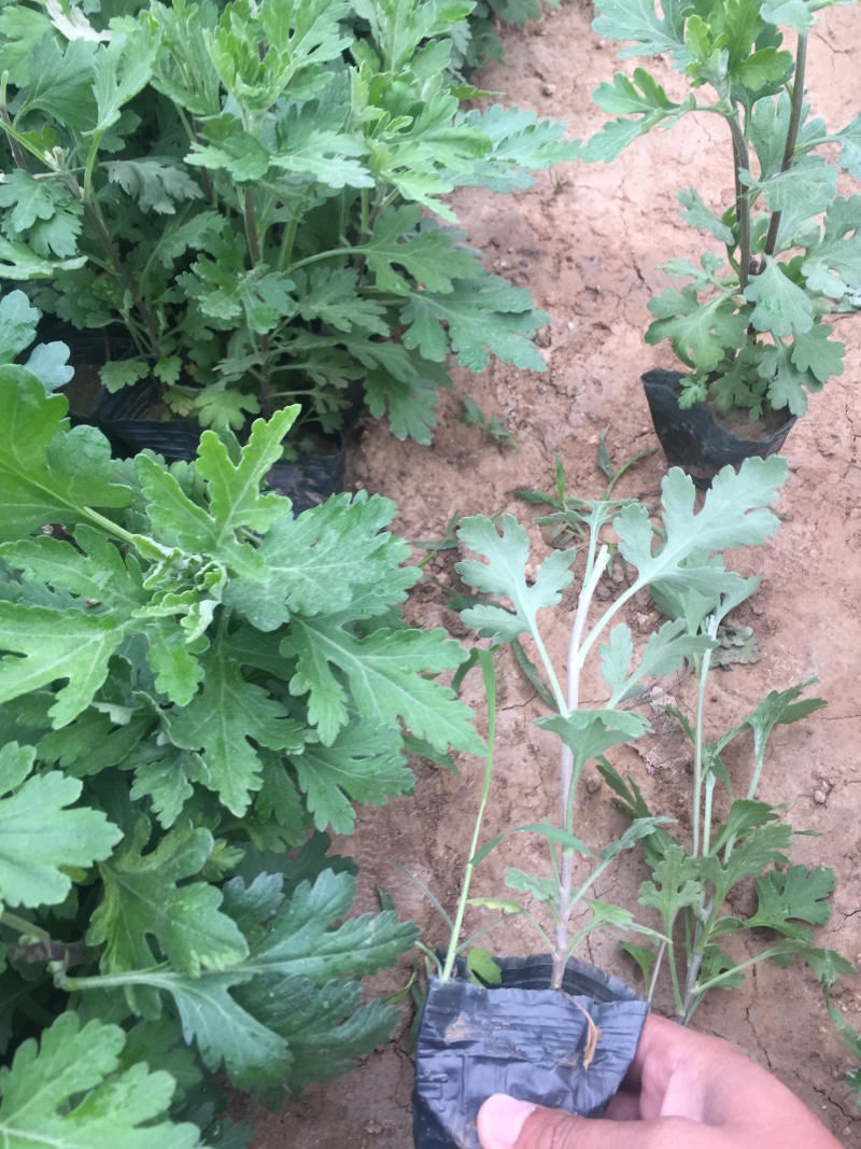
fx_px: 962
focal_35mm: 29
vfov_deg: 61.7
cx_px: 430
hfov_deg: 48.2
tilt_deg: -64.2
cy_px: 574
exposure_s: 1/50
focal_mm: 4.15
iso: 32
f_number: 2.2
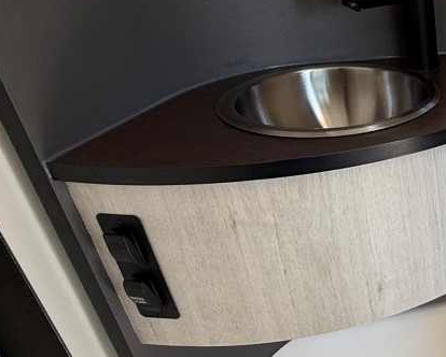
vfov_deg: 32.6
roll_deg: -3.9
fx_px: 608
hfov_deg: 29.7
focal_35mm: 46
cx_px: 618
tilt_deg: -32.6
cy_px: 223
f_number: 2.2
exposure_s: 1/120
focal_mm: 2.22
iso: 160
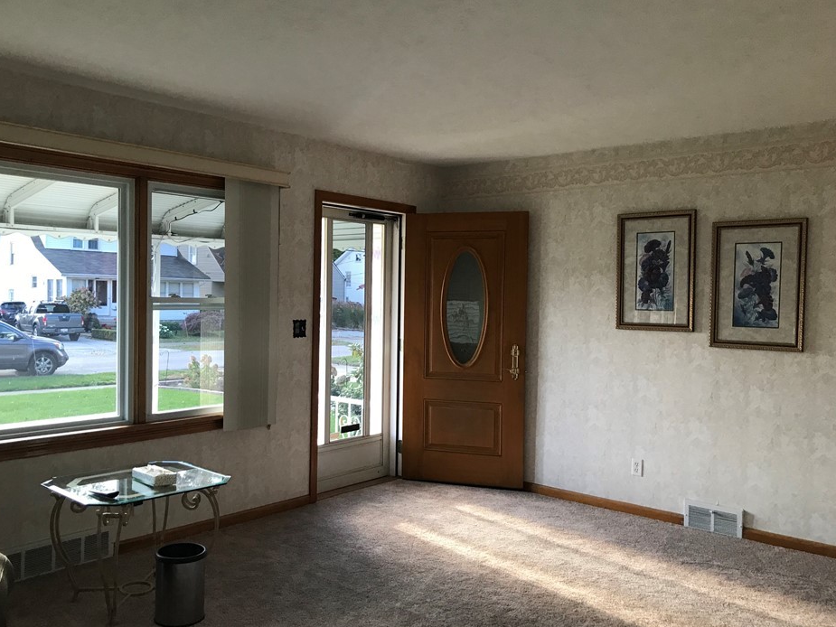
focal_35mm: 31
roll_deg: -1.9
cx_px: 380
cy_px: 331
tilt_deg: -1.4
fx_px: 749
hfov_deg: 58.3
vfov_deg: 45.4
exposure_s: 1/30
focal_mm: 3.99
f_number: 1.8
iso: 25
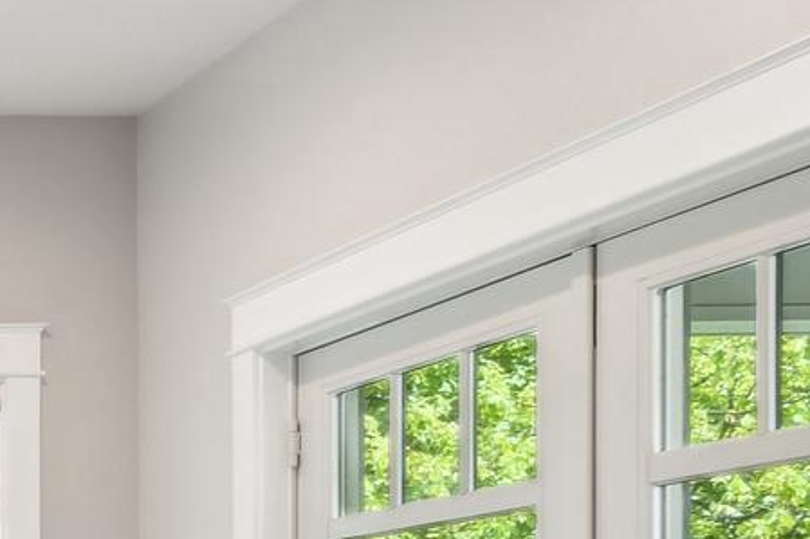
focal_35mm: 75
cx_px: -686
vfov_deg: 16.6
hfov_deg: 19.4
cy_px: 794
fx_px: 1693
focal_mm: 16.5
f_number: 8
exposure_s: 1/13
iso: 400
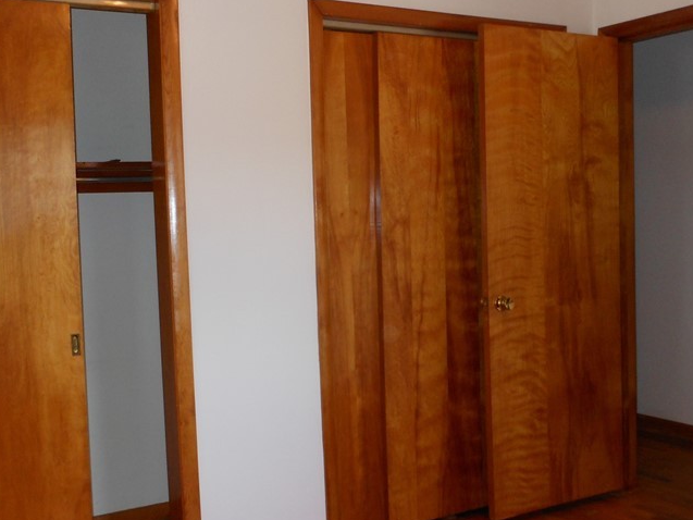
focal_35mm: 45
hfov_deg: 42.1
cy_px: 274
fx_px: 901
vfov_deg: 32.2
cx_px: 333
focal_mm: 5
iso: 200
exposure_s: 1/25
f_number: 3.7
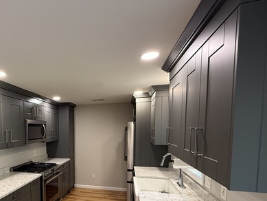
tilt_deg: -5.5
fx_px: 185
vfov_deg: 54.7
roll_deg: +0.7
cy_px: 146
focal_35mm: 24
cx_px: 73
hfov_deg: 67.9
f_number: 2.2
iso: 200
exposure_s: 1/60
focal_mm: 2.22
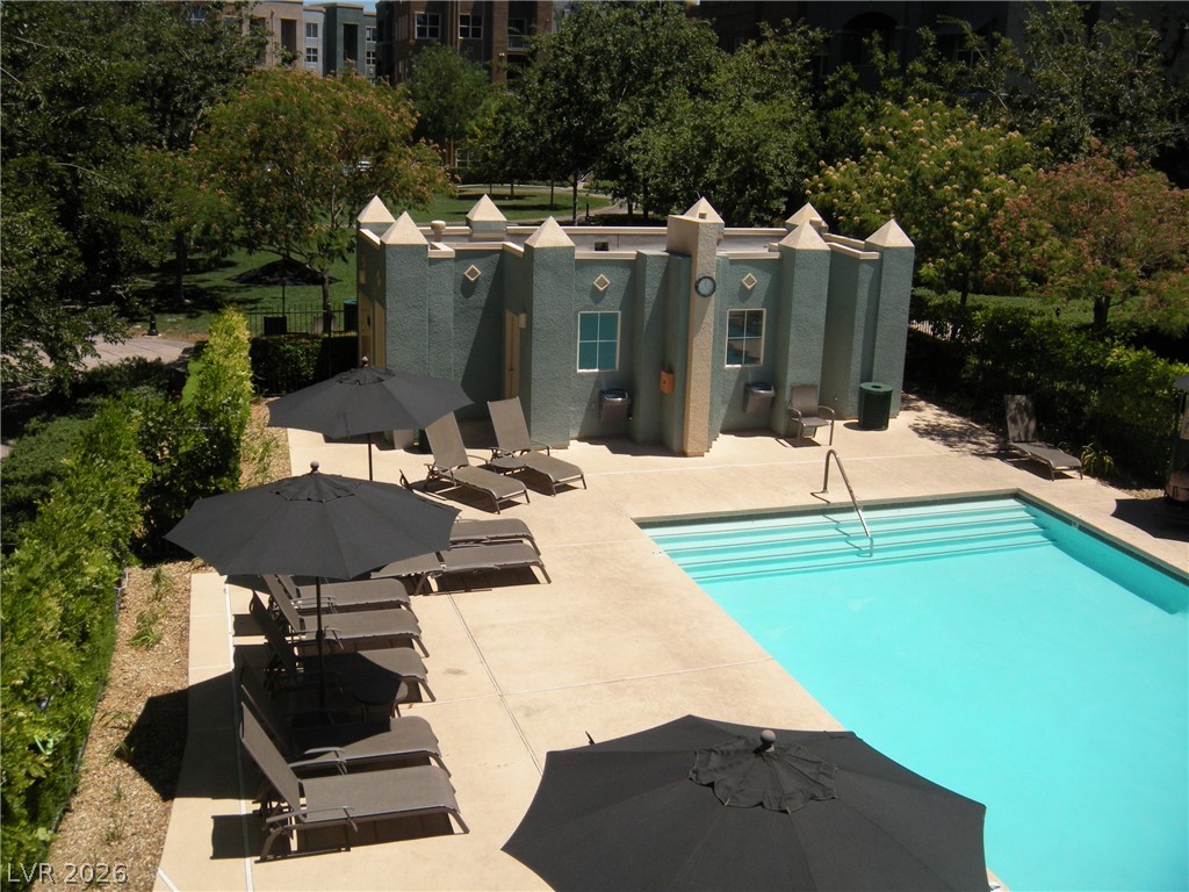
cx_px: 594
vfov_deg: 40.7
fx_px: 1202
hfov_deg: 52.6
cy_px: 446
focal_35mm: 35
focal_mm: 5.9
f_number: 6.4
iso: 89
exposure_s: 1/431
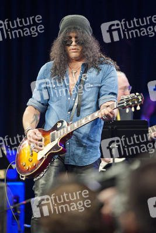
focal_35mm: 200
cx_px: 78
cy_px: 116
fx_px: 1299
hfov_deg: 6.9
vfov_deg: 10.3
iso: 1250
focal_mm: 200
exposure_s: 1/200
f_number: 2.8
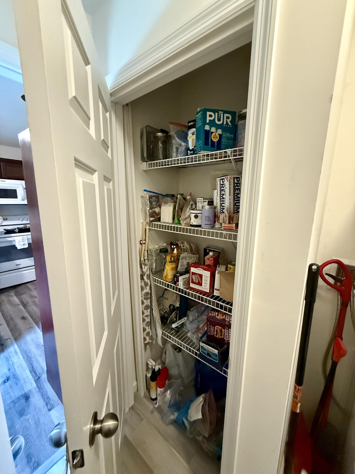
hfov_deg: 85.7
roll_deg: -1.1
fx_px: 191
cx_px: 178
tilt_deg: -10.5
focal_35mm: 14
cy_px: 237
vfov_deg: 102.1
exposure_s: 1/60
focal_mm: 2.22
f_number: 2.2
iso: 1000
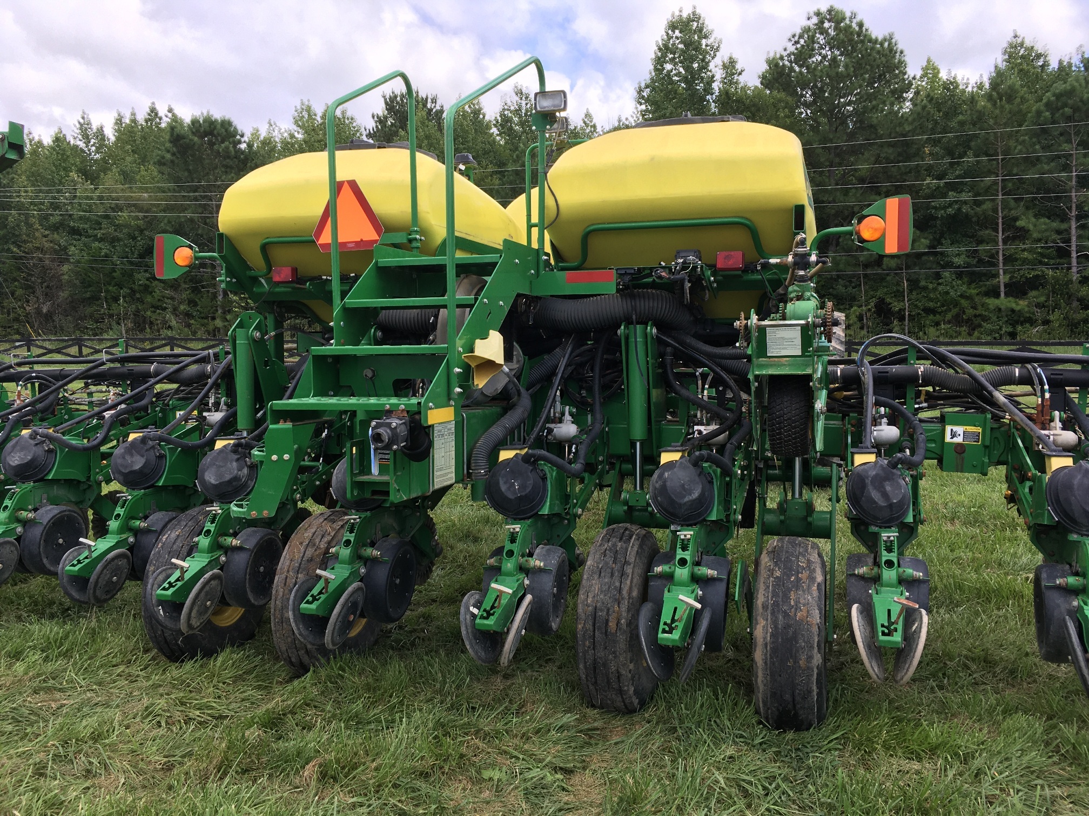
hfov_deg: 61.7
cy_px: 408
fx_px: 912
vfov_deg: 48.2
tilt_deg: -5.7
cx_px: 544
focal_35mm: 29
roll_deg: +1.2
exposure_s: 1/625
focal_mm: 4.15
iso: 25
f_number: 2.2
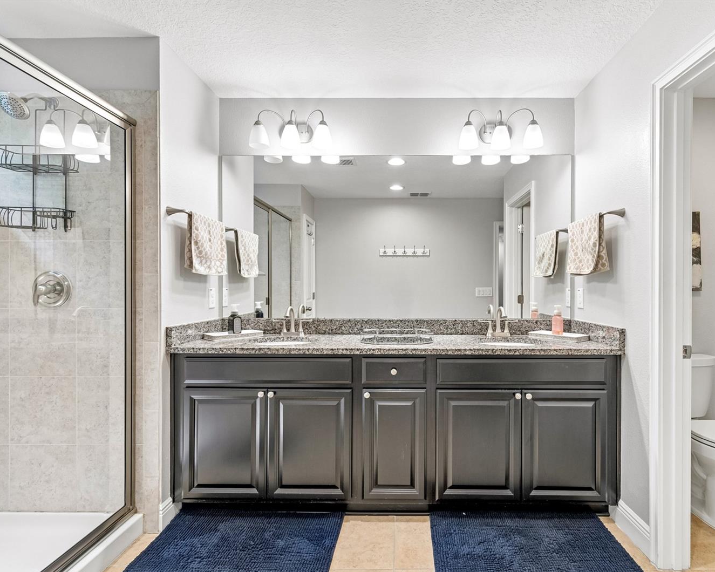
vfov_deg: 77.0
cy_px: 285
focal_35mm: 17
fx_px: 360
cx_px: 392
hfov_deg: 89.4
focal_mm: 10
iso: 100
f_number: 7.1
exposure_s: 1
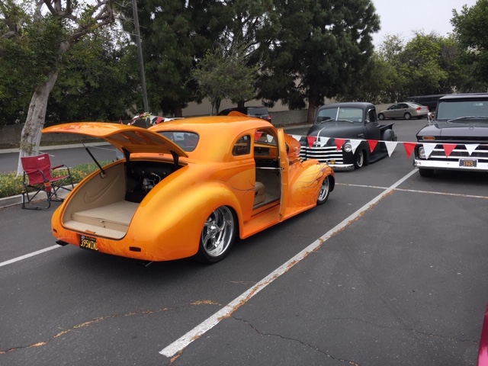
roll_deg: +3.4
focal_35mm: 29
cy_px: 183
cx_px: 244
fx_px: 409
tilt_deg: -10.9
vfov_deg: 48.2
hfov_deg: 61.7
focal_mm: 4.15
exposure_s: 1/232
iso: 25
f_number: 2.2
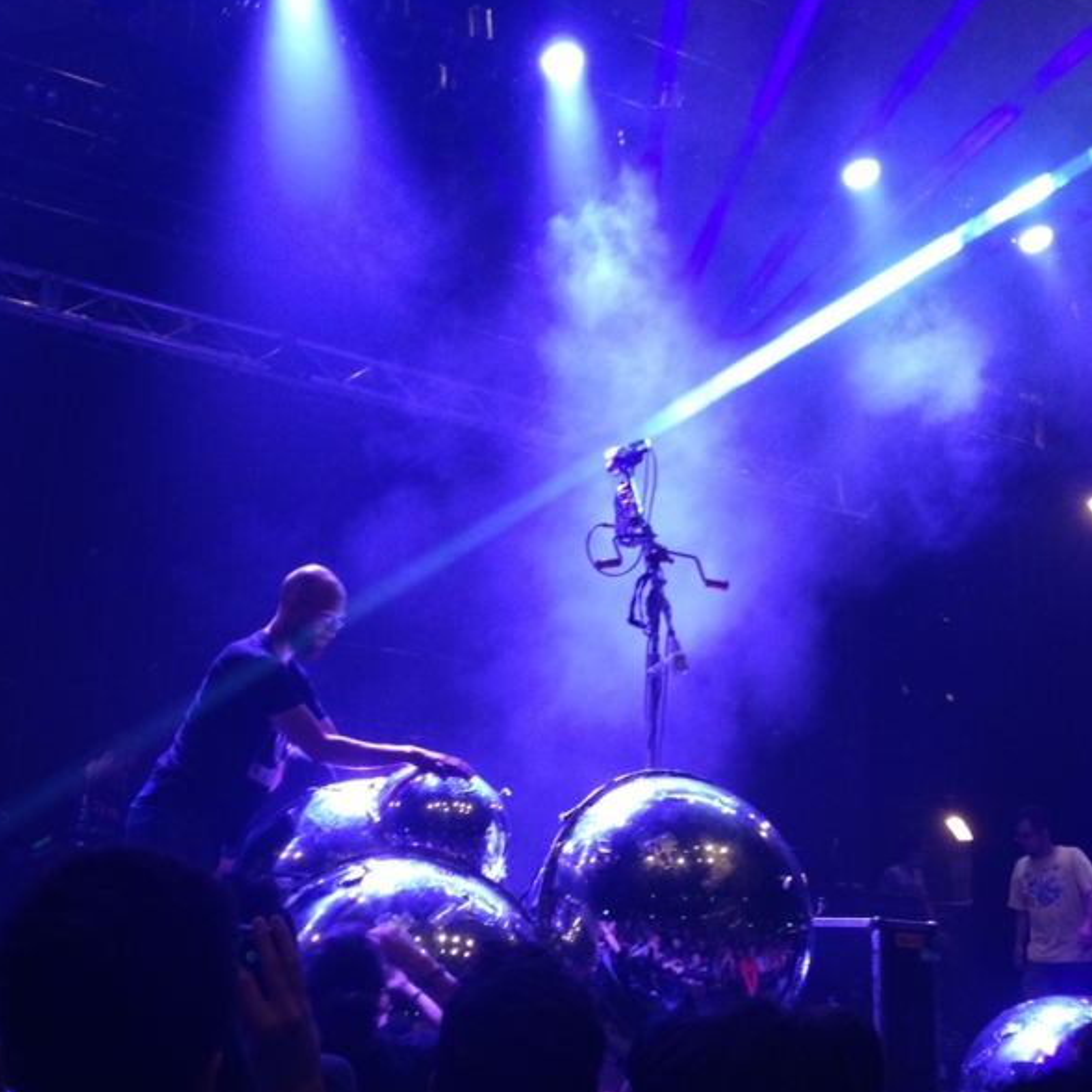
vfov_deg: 39.8
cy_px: 660
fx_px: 1499
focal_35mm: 42
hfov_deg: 40.0
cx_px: 551
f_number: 2.4
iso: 200
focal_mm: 4.28
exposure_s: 1/20
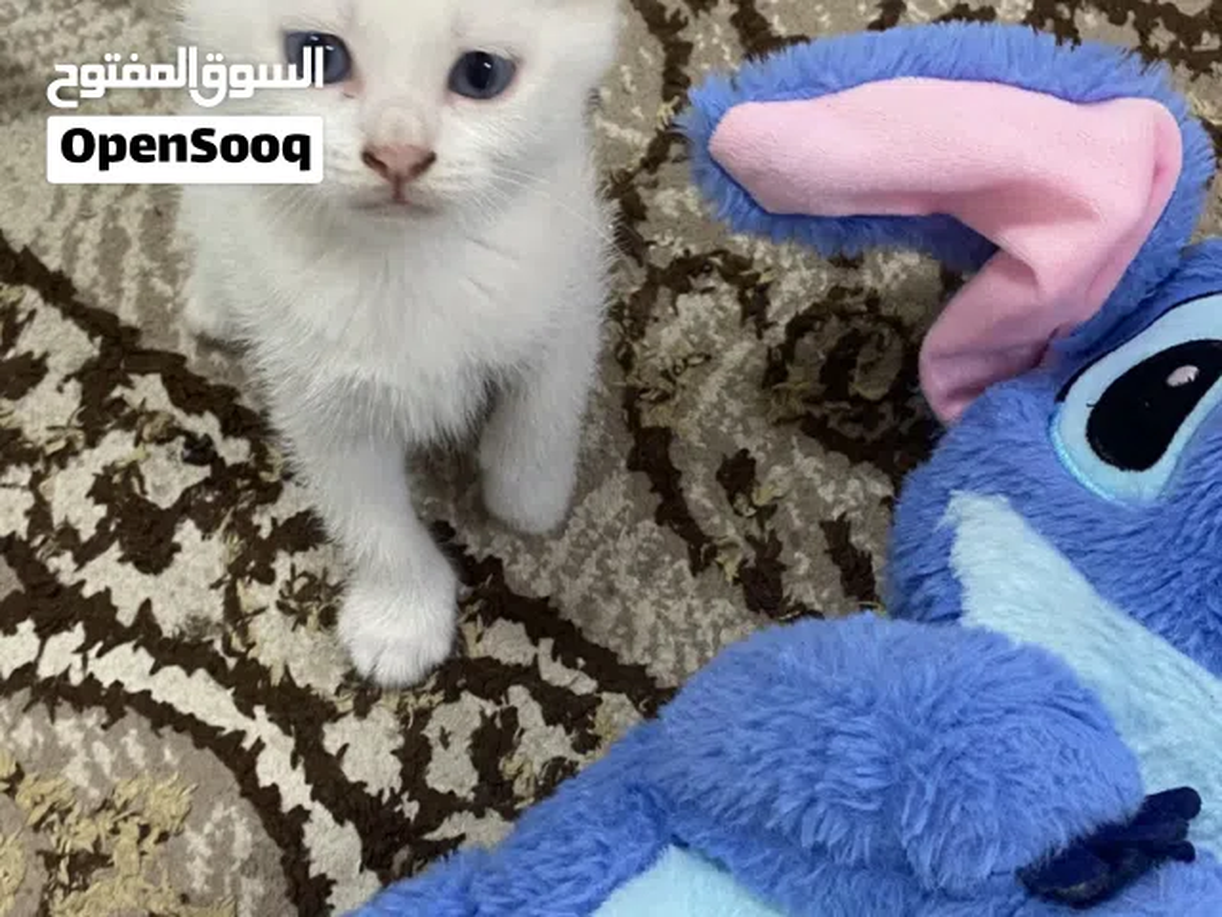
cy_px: 458
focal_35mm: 26
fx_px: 918
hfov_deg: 67.3
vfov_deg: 53.1
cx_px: 611
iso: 320
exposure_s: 1/50
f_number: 1.8
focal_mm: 4.25
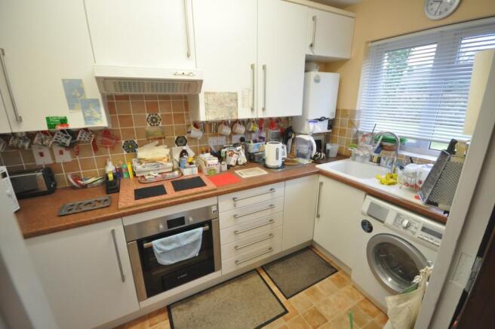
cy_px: 164
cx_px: 248
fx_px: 206
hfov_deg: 100.4
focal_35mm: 15
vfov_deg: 77.2
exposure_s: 1/20
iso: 800
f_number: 4
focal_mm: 10
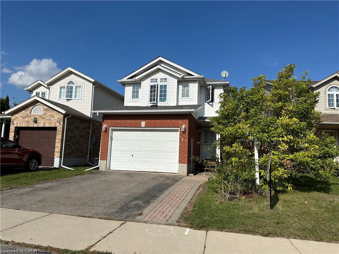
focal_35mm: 24
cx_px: 170
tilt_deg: +6.5
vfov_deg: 56.8
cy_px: 127
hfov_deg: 71.6
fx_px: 235
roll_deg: -1.9
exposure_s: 1/8197
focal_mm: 6.86
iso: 80
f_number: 1.78
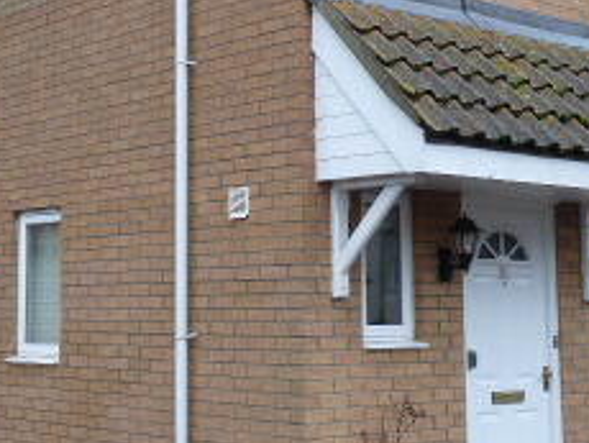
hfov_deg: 25.7
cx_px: 169
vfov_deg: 19.6
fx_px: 1277
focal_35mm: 75
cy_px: 138
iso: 100
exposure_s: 1/50
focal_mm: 4.8
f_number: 2.8
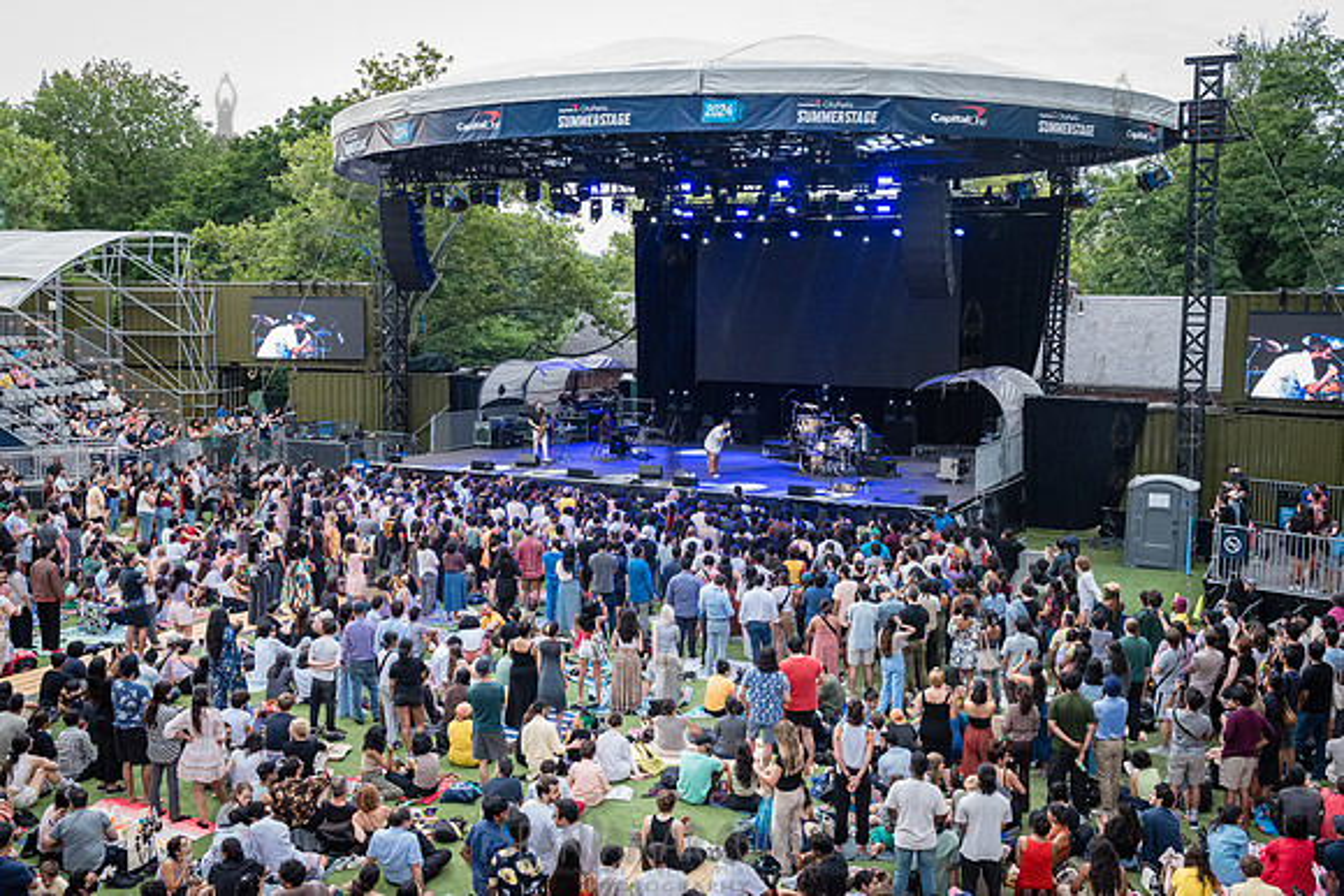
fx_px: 1313
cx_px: 672
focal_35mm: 35
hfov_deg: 54.2
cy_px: 448
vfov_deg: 37.7
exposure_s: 1/200
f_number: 5
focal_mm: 35
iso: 2000
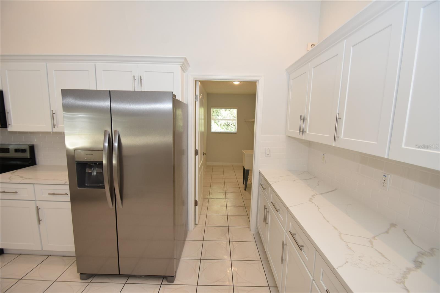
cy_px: 146
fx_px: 183
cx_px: 220
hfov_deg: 100.4
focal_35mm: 15
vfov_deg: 77.3
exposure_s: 1/60
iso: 200
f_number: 4
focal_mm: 10
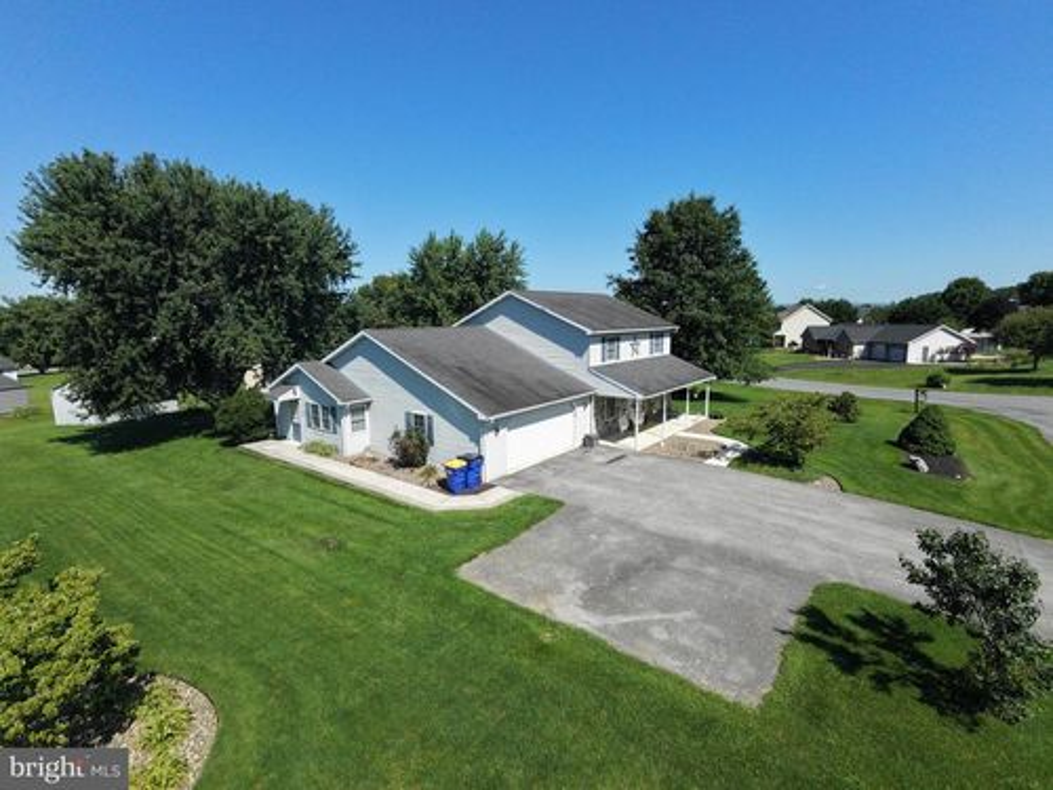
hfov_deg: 94.5
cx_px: 526
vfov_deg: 78.1
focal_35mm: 16
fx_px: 487
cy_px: 395
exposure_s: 1/1600
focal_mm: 3.05
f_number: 2.2
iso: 200
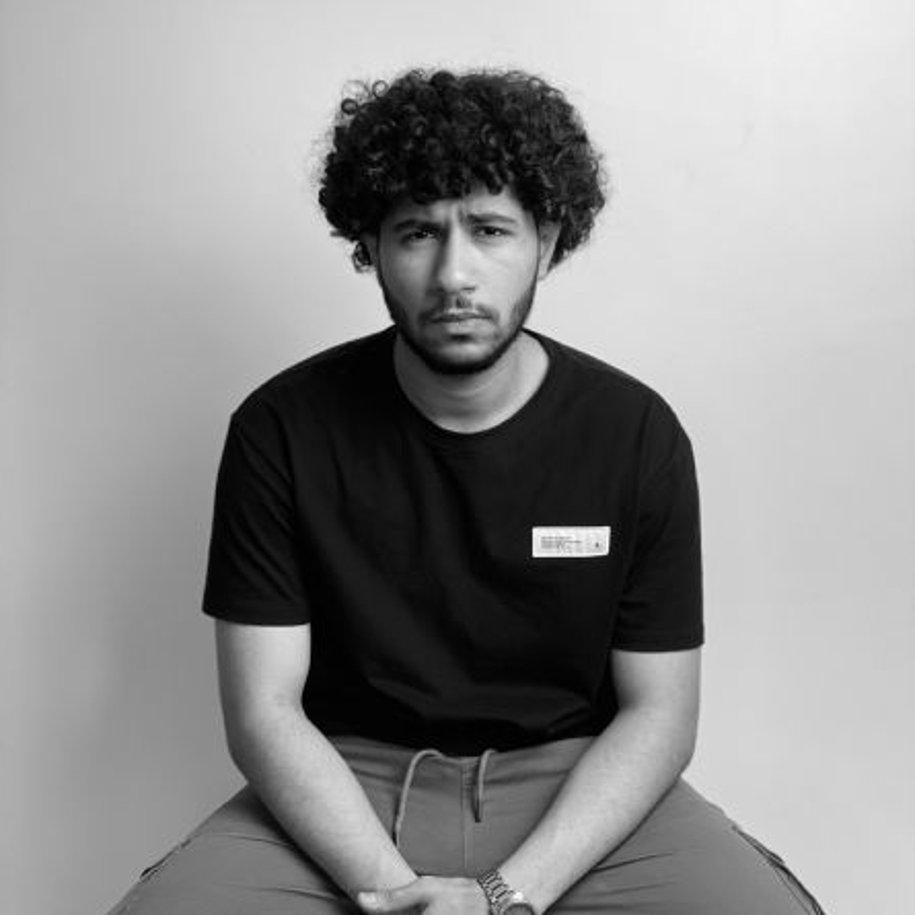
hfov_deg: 27.7
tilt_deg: -7.4
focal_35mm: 62
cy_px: 481
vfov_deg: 27.7
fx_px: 1854
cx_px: 461
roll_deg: -0.1
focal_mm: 6
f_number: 2
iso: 100
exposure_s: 1/100
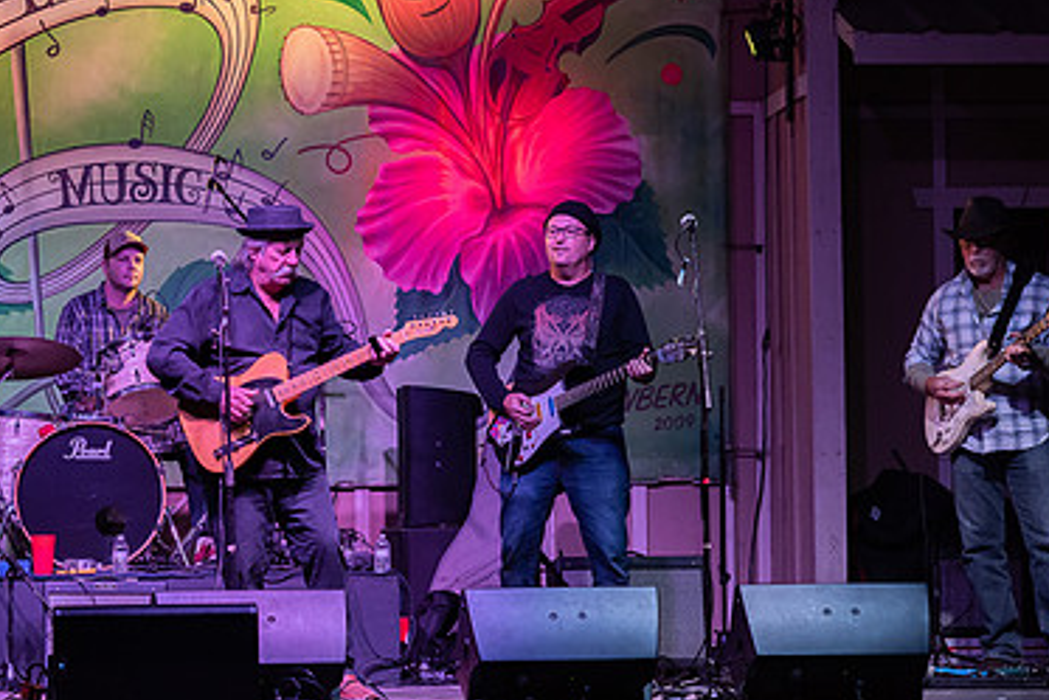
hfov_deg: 15.5
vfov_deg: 10.4
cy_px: 277
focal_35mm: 132
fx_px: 3848
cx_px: 259
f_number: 5
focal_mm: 85
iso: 1600
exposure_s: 1/160
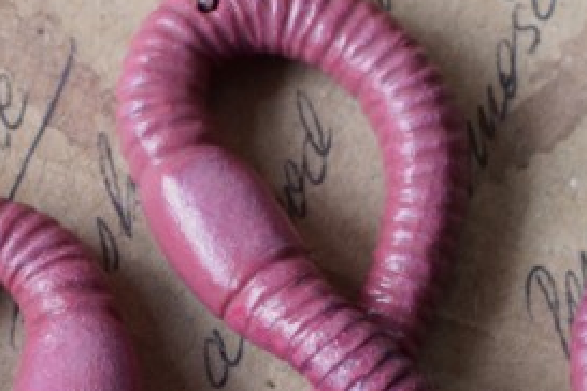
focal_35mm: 228
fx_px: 3717
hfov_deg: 9.0
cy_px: 458
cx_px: 254
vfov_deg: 6.0
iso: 800
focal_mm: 36
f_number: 4.8
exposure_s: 1/60
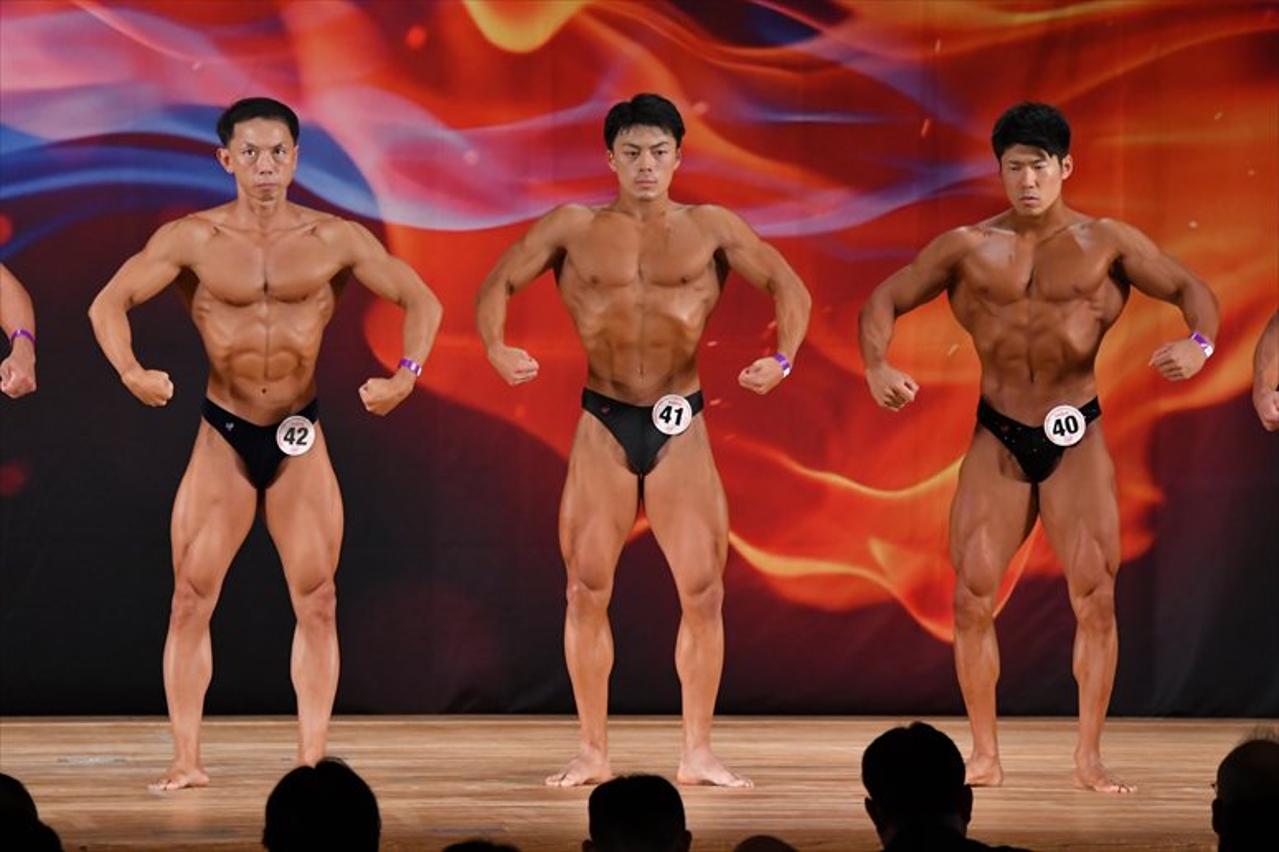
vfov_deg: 6.1
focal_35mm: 225
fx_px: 7990
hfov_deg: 9.2
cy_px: 426
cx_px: 640
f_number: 5.6
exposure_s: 1/400
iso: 3200
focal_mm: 150
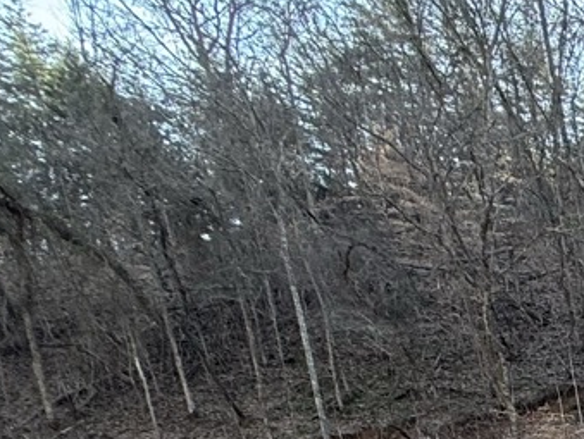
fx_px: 1115
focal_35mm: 66
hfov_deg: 17.9
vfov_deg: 18.2
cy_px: 764
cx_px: 1218
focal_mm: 2.22
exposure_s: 1/99
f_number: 2.2
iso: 80
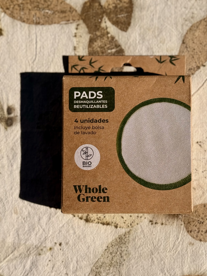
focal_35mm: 59
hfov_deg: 24.8
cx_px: 122
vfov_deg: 32.7
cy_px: 127
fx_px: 470
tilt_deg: -85.9
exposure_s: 1/11364
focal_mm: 6.76
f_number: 1.78
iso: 80
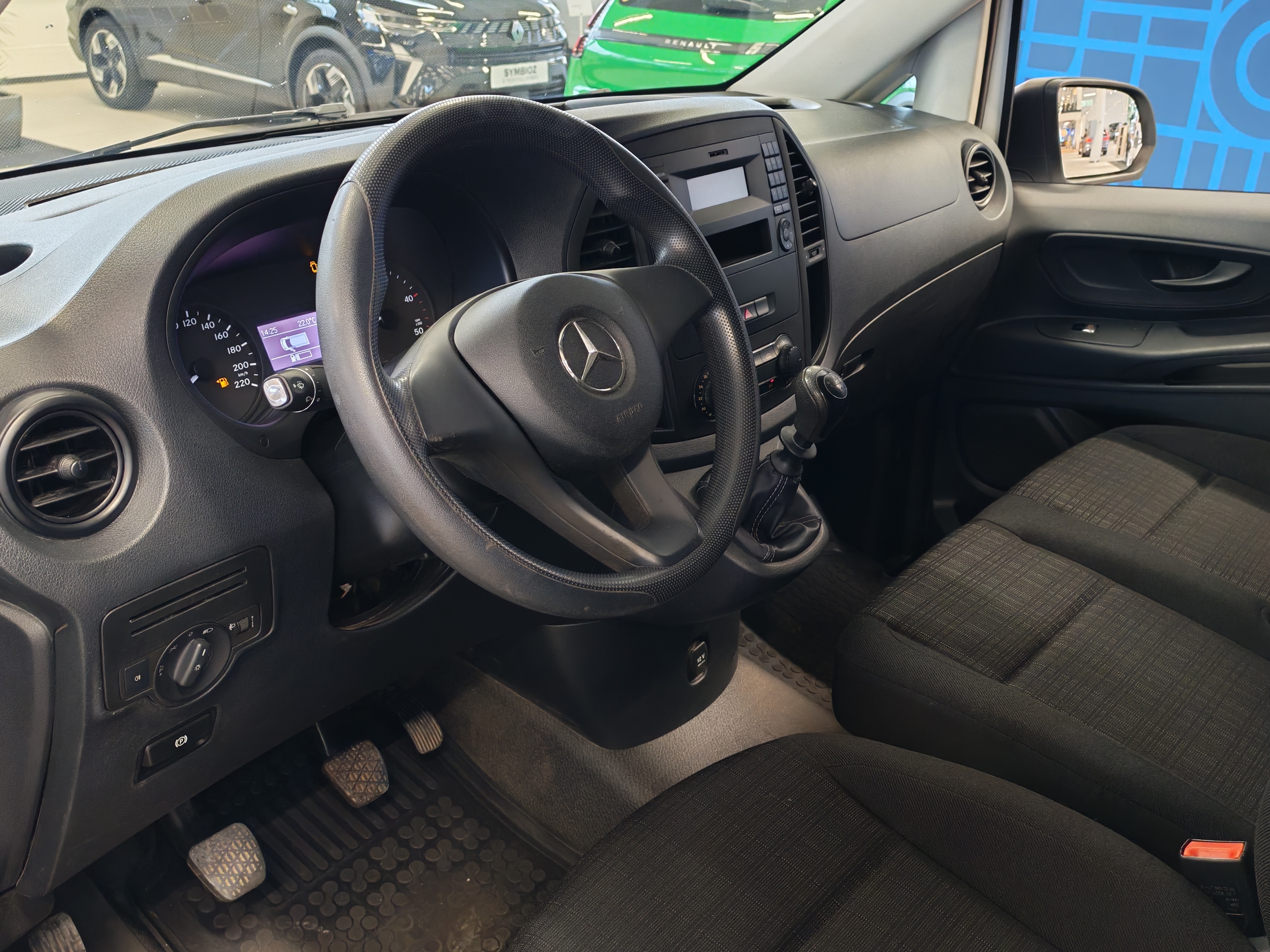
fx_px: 1247
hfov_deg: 54.0
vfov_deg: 41.8
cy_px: 476
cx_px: 635
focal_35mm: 34
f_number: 1.9
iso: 800
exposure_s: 1/50
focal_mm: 6.12
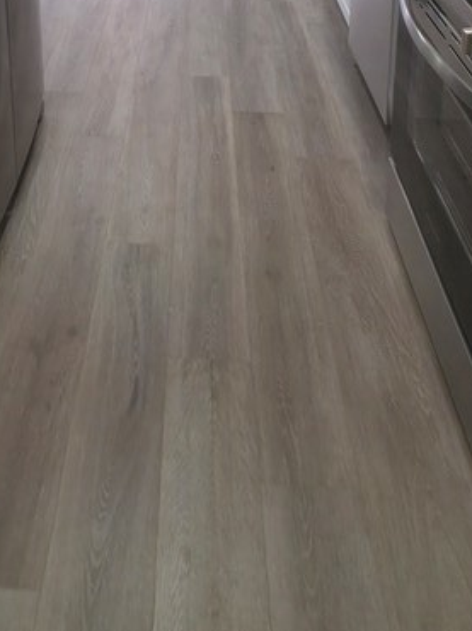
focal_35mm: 36
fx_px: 655
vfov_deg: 37.2
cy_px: -148
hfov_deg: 39.0
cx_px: 141
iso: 100
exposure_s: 1/40
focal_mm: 2.2
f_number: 1.9
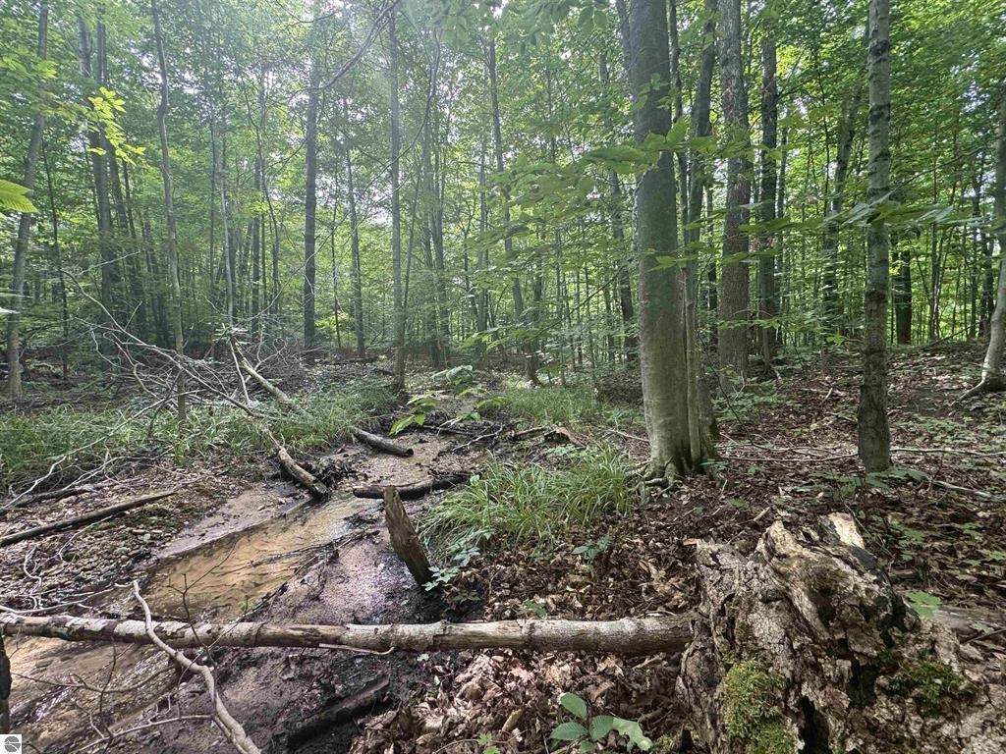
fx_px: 407
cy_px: 377
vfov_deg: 85.7
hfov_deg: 102.1
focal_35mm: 14
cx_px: 503
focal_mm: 2.22
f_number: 2.2
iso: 125
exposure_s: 1/99
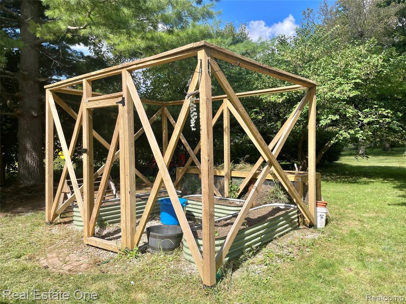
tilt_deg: -1.3
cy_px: 152
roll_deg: +0.8
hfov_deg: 67.3
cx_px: 203
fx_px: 305
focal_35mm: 26
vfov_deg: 53.1
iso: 32
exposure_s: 1/2020
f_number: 1.6
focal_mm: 4.2
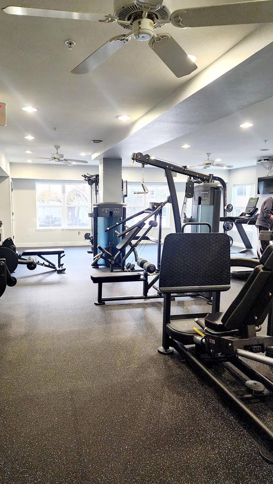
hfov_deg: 44.3
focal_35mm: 26
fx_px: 335
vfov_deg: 71.9
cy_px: 235
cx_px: 119
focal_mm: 6.4
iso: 800
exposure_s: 1/120
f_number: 1.8
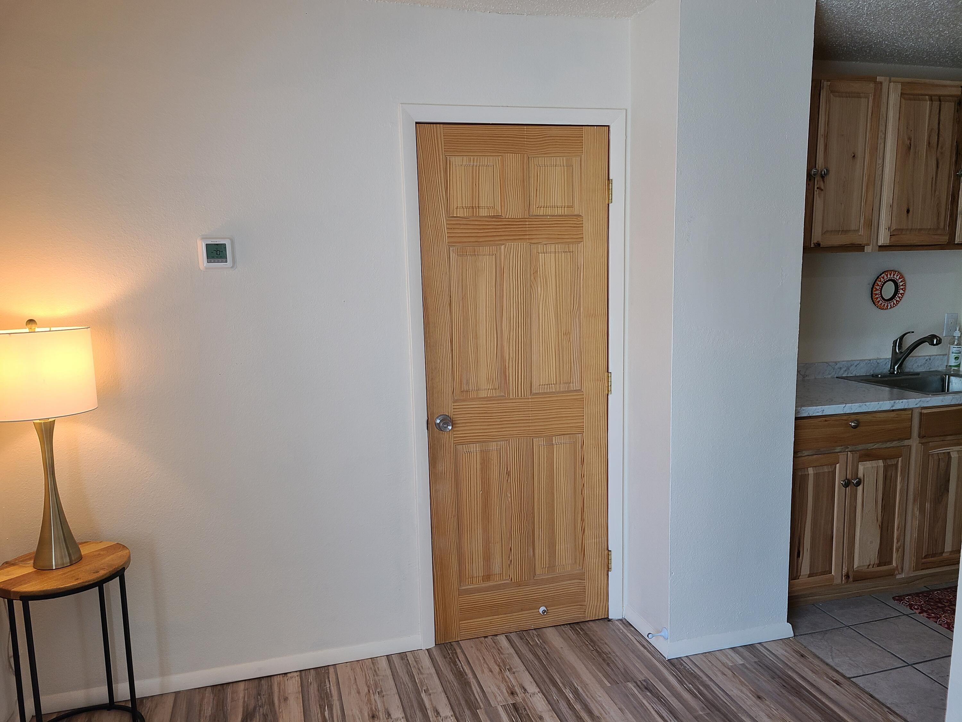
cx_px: 481
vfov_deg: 53.1
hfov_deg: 67.3
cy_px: 361
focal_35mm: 26
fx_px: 723
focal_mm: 5.4
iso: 80
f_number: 1.8
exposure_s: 1/120
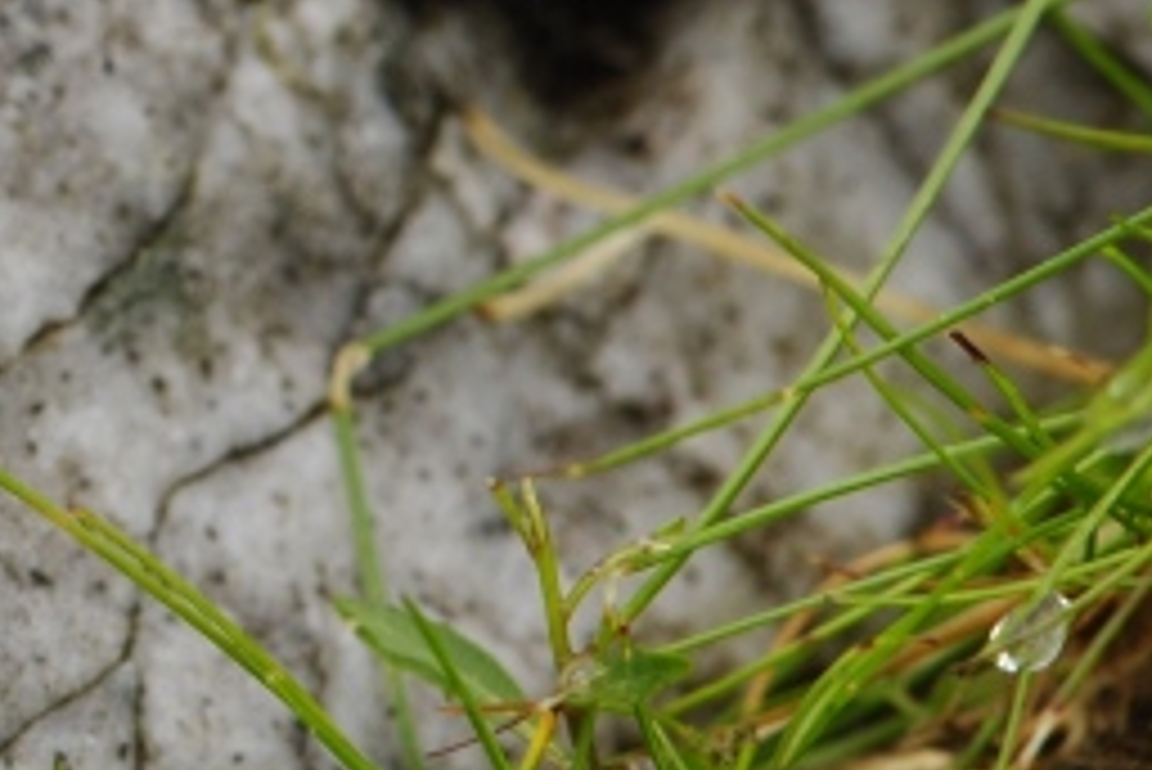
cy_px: -86
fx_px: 12761
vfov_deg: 3.4
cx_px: -621
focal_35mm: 399
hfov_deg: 5.1
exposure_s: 1/160
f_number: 6.3
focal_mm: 85
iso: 200
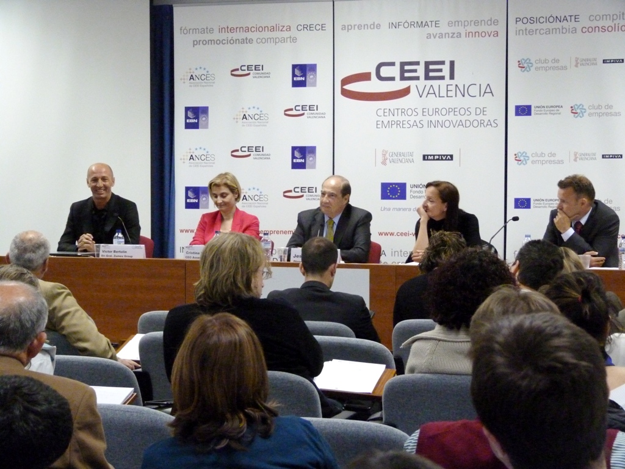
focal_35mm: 84
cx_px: 312
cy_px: 234
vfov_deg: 17.6
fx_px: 1517
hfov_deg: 23.3
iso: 800
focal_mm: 15.1
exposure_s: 1/40
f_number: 3.4
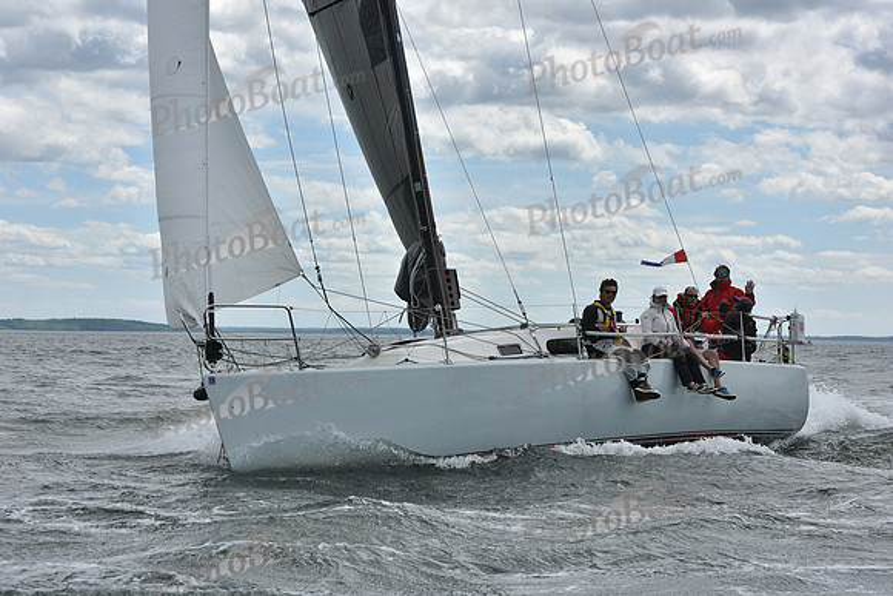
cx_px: 446
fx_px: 2357
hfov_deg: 21.5
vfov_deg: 14.4
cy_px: 298
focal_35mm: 95
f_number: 9
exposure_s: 1/1250
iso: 320
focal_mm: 95
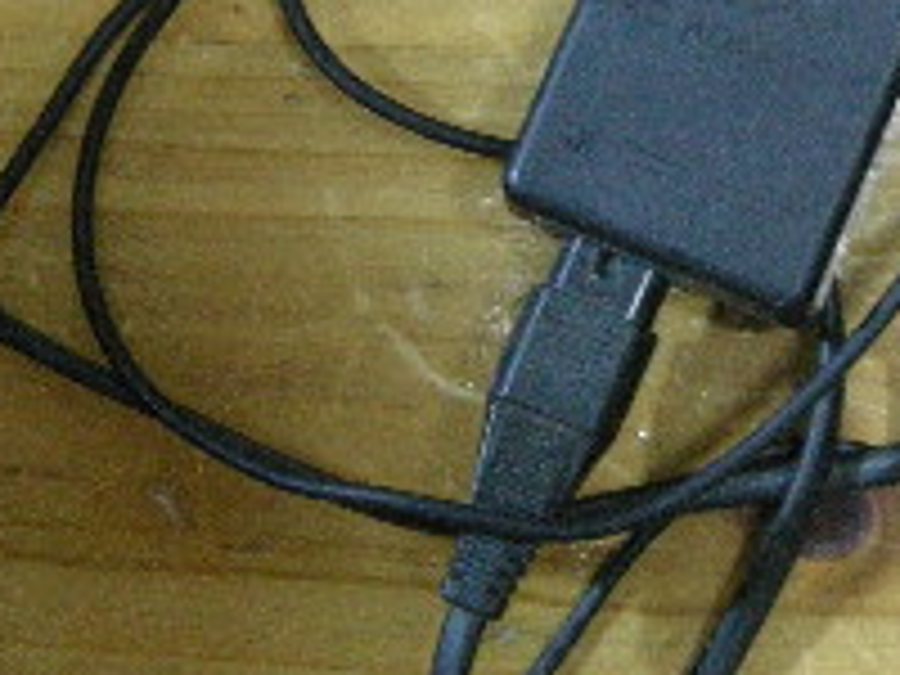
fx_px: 2990
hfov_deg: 16.9
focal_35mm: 115
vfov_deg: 12.9
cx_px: 778
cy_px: 212
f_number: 2.7
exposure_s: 1/8
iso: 542
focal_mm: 7.5
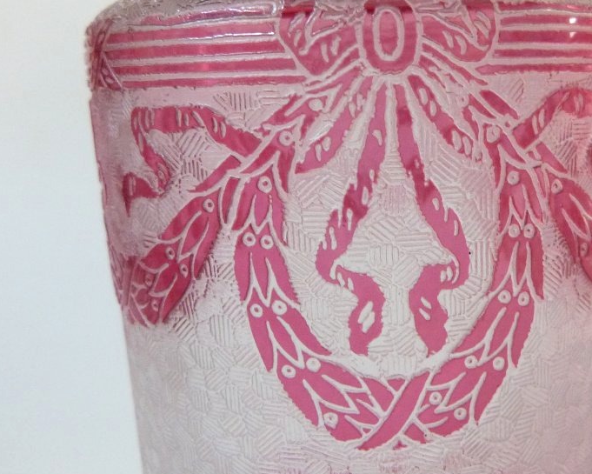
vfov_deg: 34.9
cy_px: 210
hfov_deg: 42.2
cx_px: 405
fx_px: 754
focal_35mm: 43
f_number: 2.8
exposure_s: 1/25
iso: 400
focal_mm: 4.5
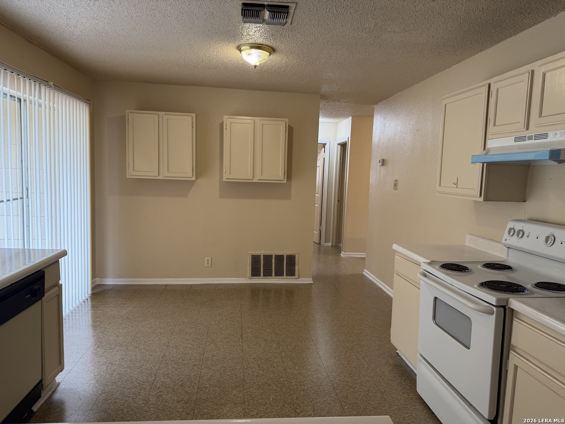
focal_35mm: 24
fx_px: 392
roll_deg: -2.5
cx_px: 282
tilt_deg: -4.0
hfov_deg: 71.6
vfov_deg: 56.8
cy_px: 212
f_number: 1.78
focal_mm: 6.76
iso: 125
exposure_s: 1/60
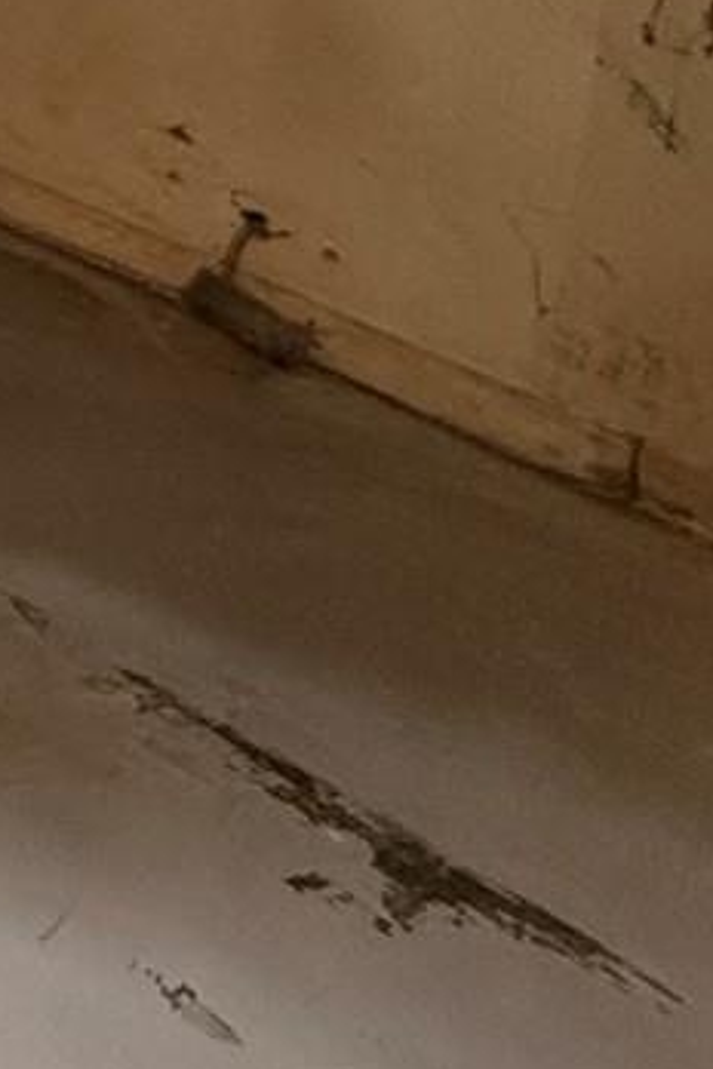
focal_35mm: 67
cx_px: -1540
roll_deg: +0.9
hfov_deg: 10.8
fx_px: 1990
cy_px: -608
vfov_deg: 23.1
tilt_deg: -9.3
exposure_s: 1/120
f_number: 2.2
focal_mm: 2.22
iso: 500
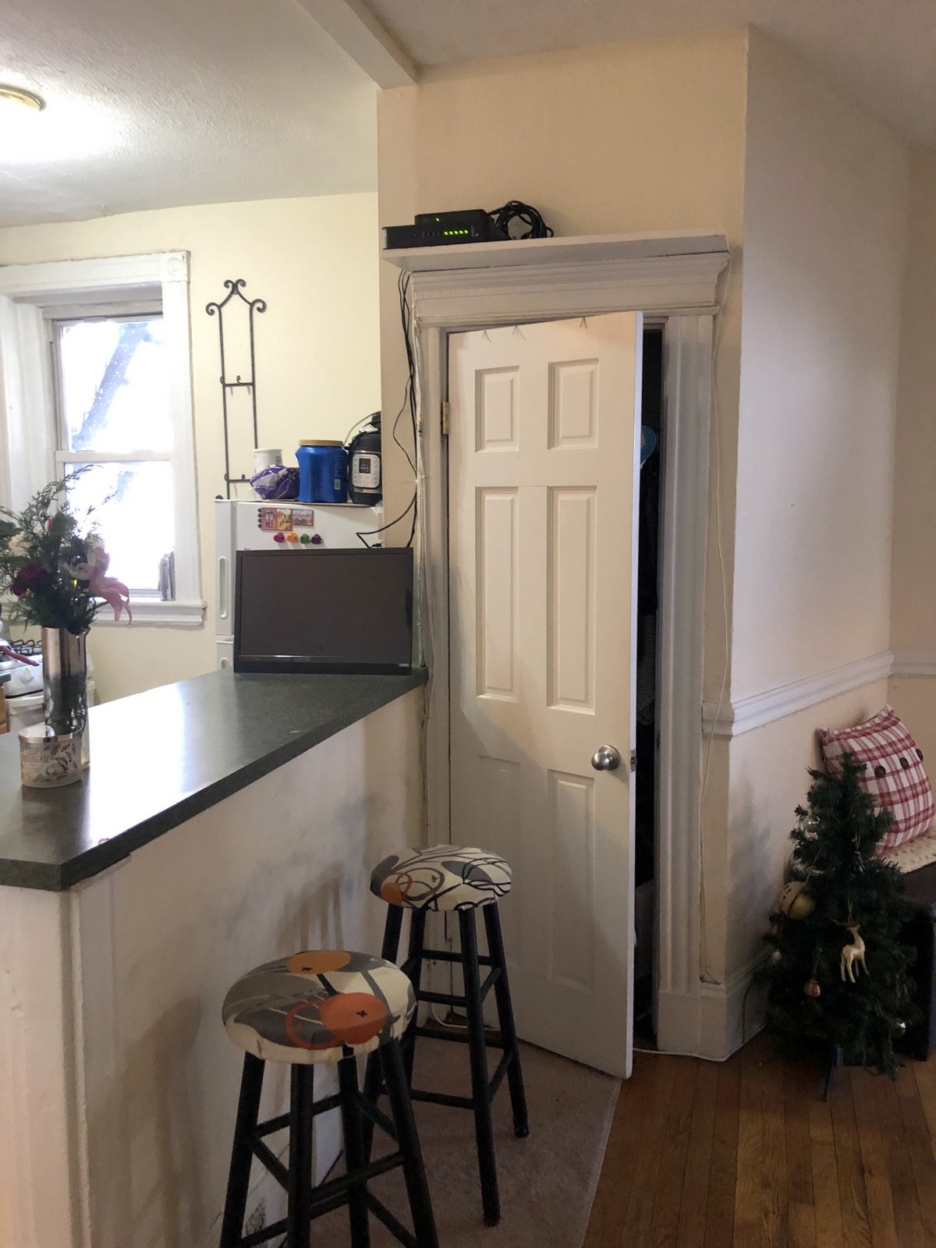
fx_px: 1009
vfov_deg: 63.4
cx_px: 468
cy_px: 624
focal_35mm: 28
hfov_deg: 49.7
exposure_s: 1/15
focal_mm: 3.99
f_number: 1.8
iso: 100
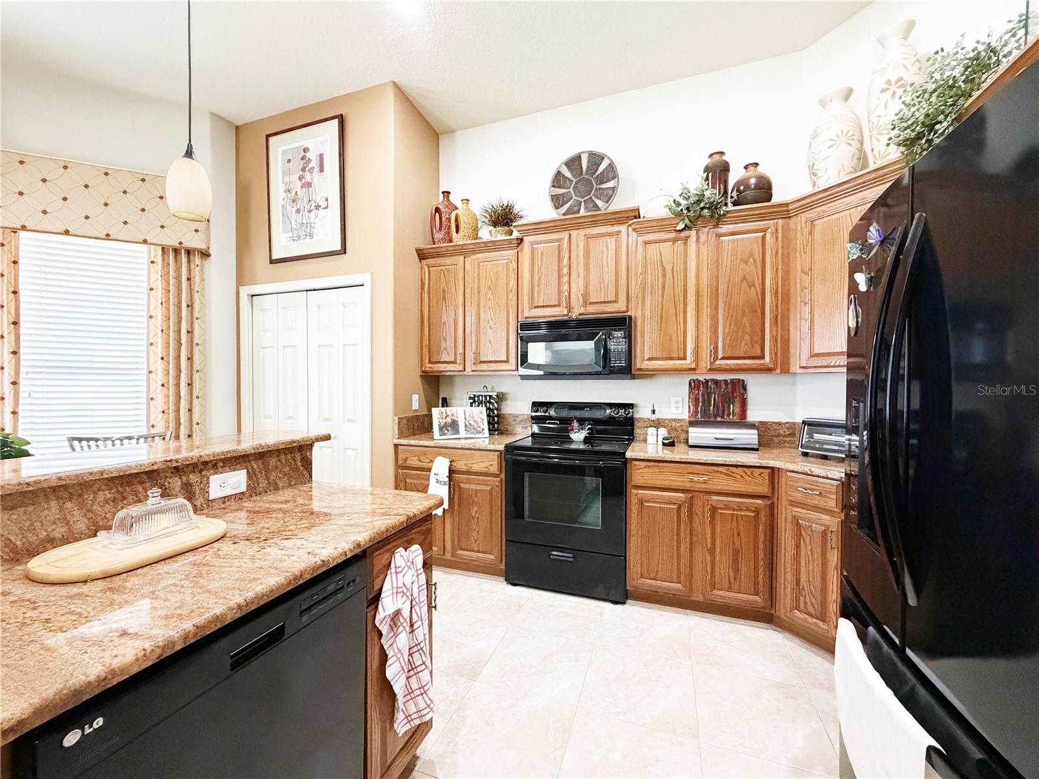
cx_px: 520
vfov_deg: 85.7
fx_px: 420
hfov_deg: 102.1
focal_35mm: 14
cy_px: 390
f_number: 2.2
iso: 640
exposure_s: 1/60
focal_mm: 2.22
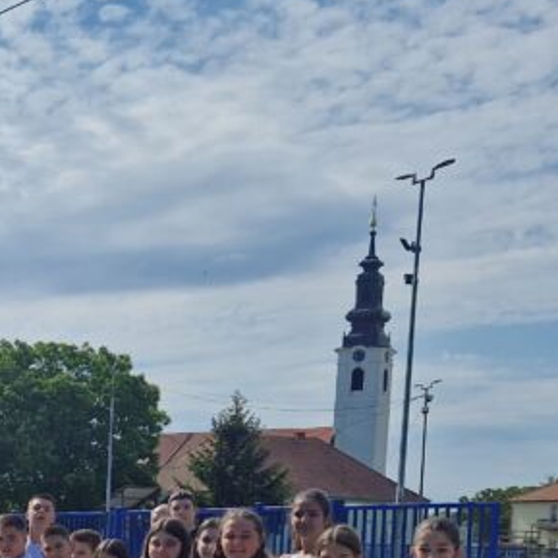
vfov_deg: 22.3
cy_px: 656
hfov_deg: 21.8
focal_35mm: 72
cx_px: -156
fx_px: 1313
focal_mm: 5.4
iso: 50
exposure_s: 1/3456
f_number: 1.8
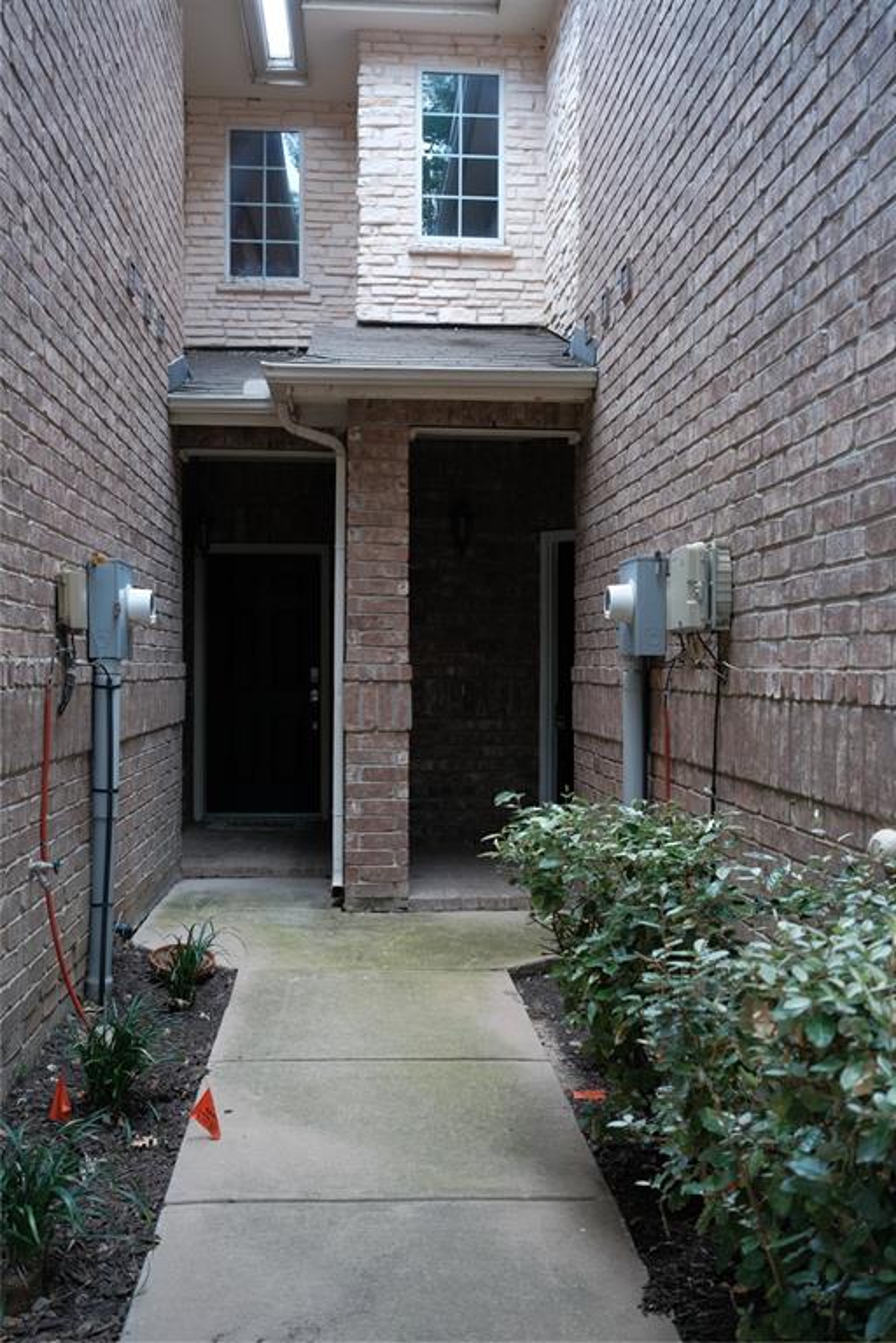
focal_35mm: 35
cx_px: 448
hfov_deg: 37.9
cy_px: 672
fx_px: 1307
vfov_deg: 54.4
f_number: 2.8
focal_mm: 23
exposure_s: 1/125
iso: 160
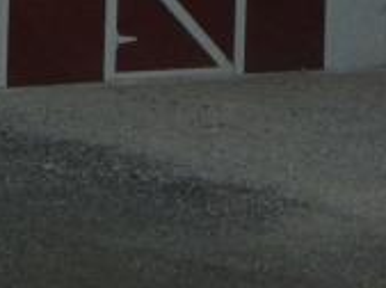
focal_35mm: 158
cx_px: 502
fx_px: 1758
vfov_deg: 9.0
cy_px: -222
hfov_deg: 12.2
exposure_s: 1/400
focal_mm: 4.6
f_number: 4
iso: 64
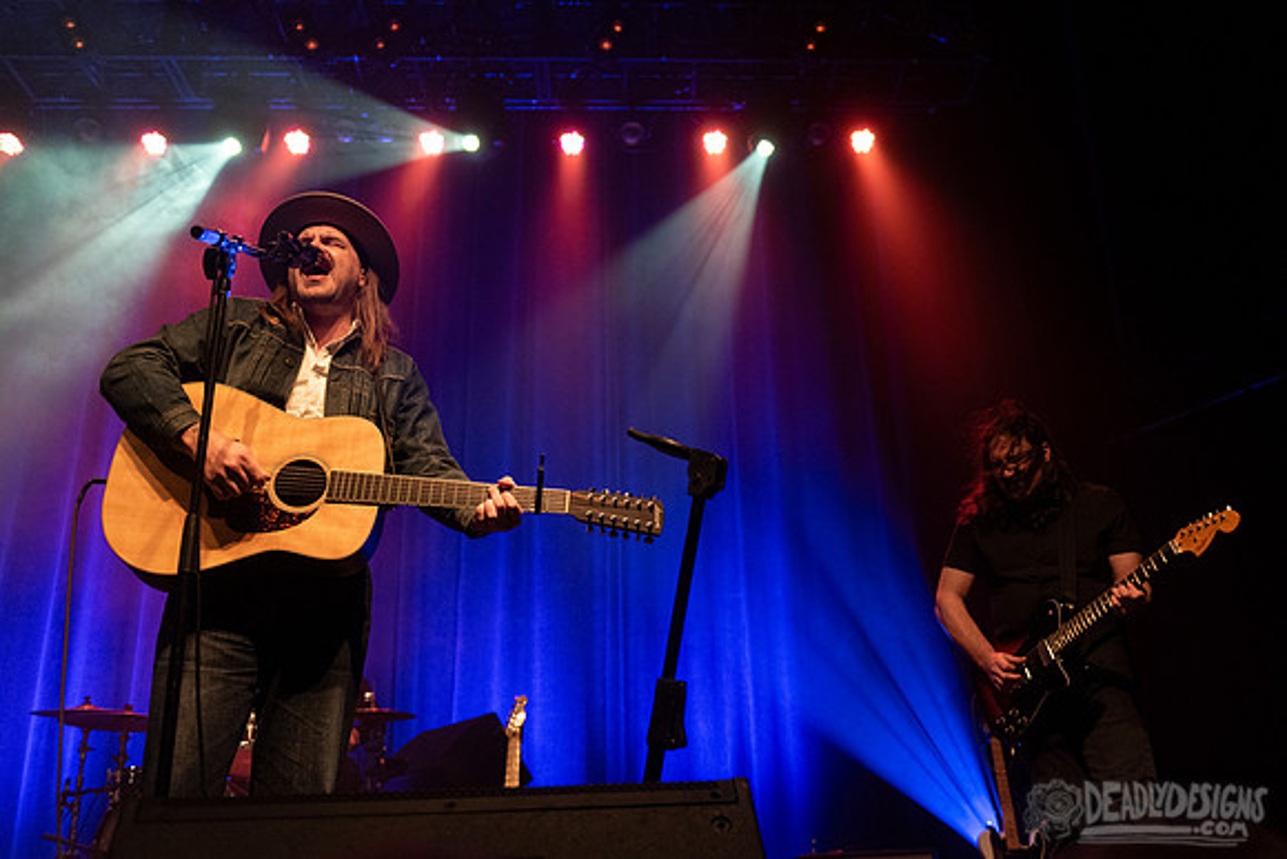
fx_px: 1280
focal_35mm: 36
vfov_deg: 37.1
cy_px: 404
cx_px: 713
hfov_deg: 53.3
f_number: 3.2
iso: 2500
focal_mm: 32
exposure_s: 1/160
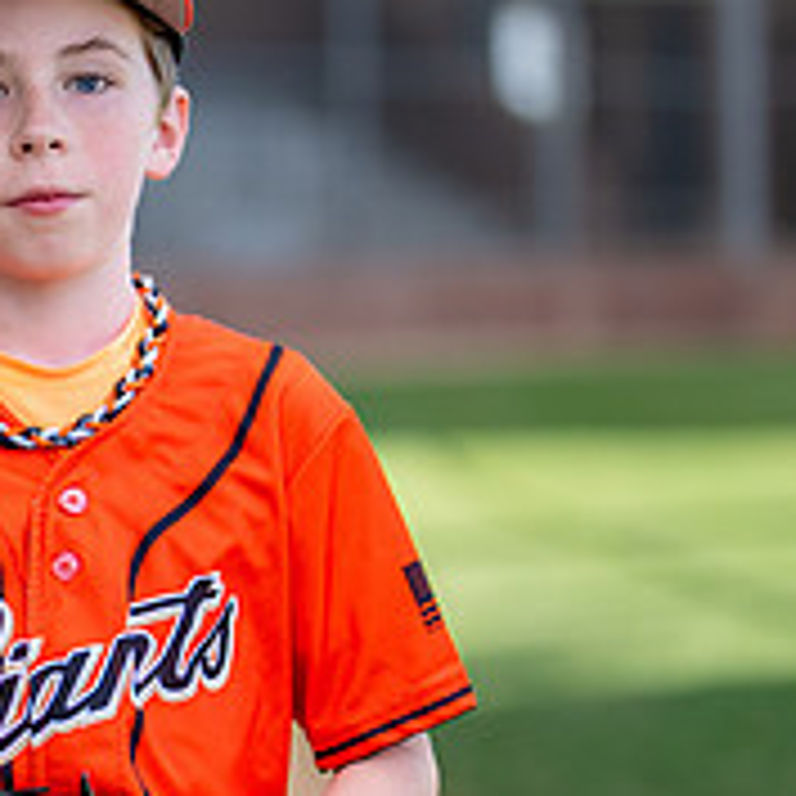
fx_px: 4163
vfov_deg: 10.9
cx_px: 28
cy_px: 449
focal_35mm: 160
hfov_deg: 10.8
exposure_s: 1/2500
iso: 125
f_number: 1.2
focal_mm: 50
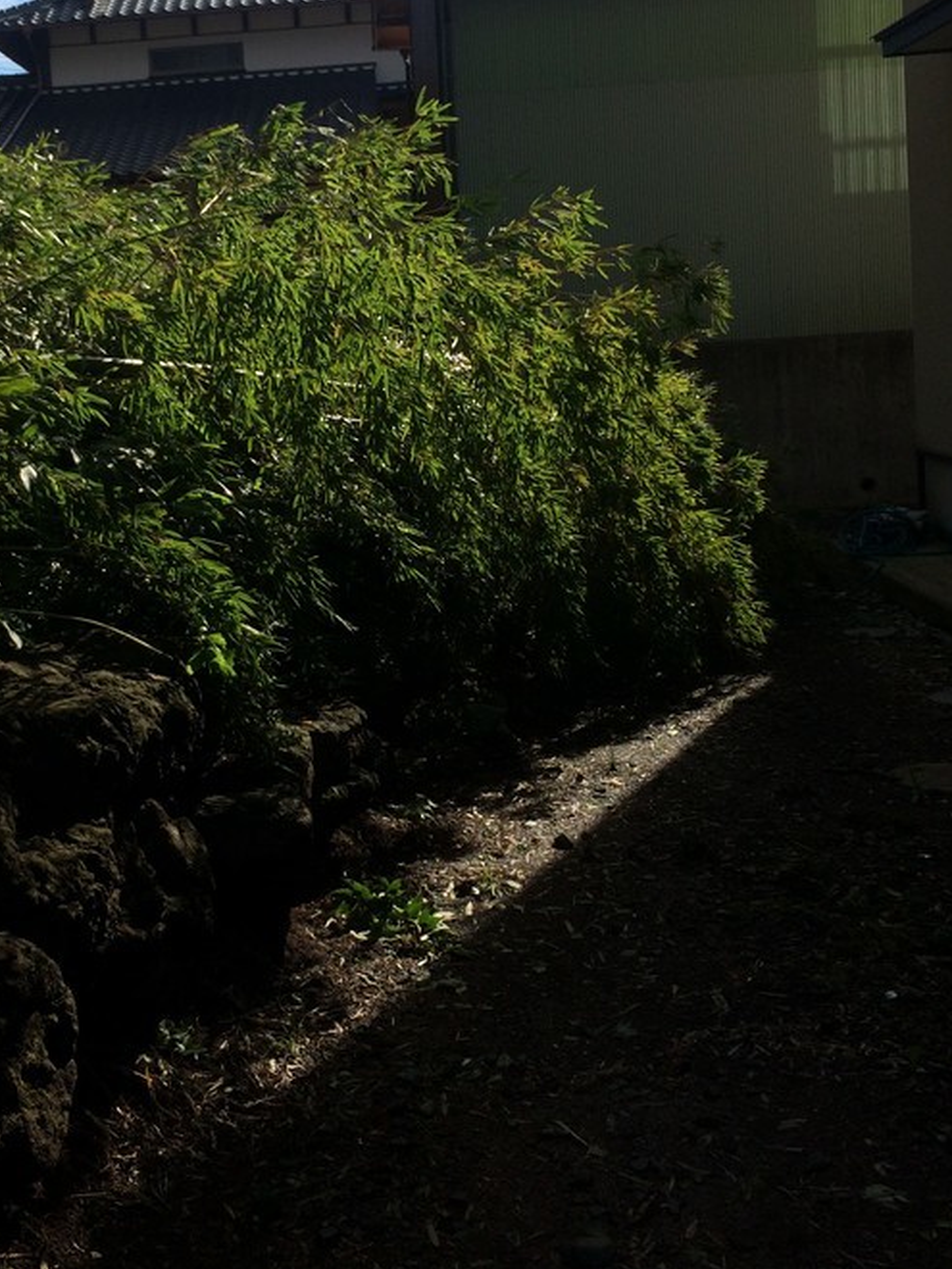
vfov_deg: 41.7
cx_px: 294
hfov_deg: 31.8
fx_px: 1650
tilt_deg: -7.9
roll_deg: +3.8
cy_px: 460
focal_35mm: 45
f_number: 2.2
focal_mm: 4.15
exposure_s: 1/2283
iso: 32
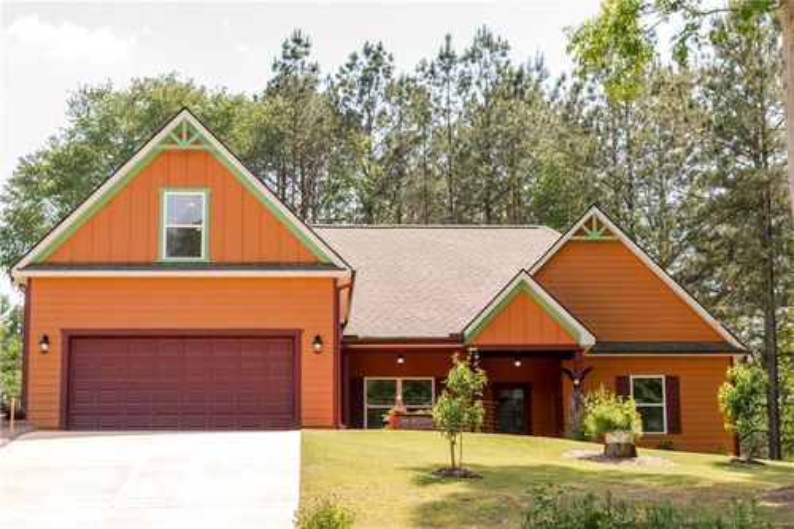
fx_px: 1587
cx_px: 397
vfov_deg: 18.9
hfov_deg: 28.1
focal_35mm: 72
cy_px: 264
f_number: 7.1
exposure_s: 1/200
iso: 400
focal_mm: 48
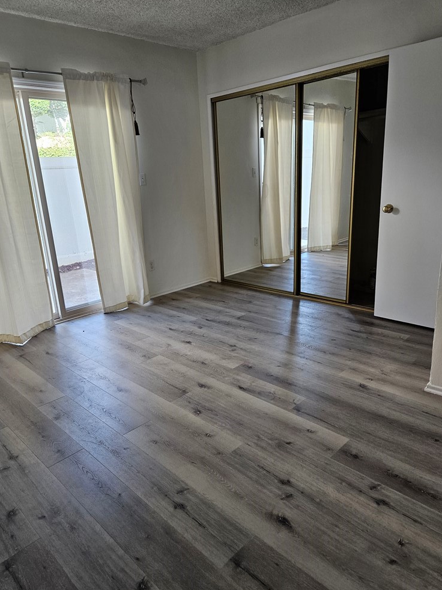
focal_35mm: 24
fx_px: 409
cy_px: 301
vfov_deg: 71.6
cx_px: 220
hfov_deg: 56.8
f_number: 1.8
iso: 320
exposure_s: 1/170
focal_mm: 5.4
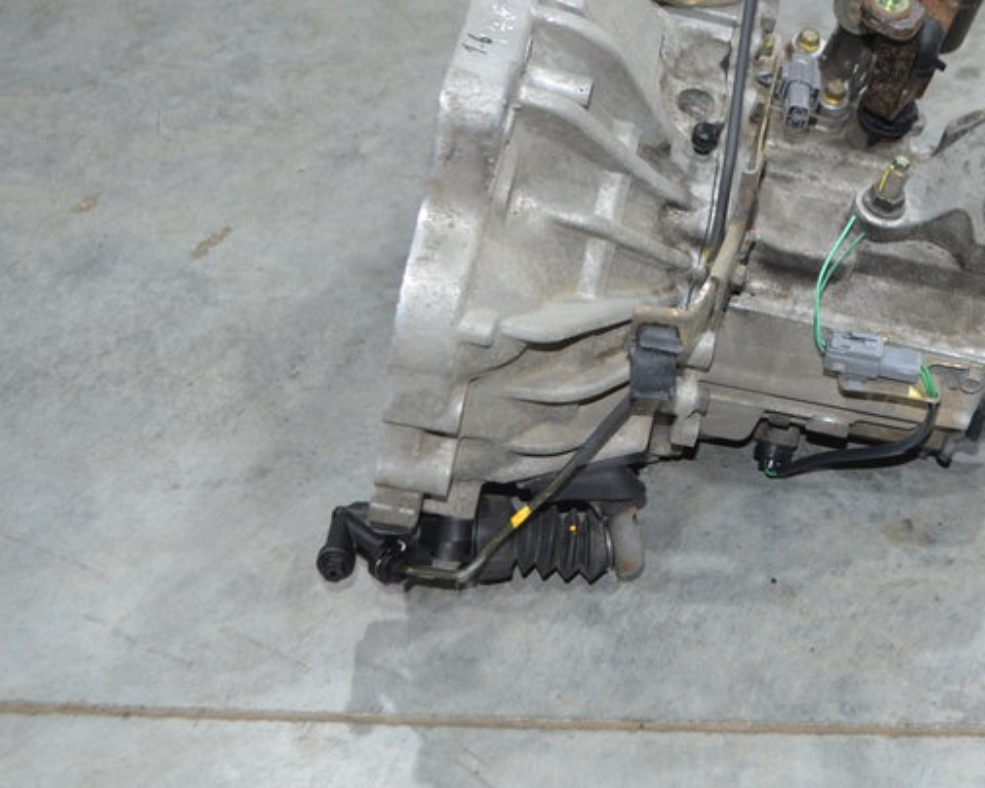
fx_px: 1662
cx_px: 780
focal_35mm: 57
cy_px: 256
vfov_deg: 26.5
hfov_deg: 32.2
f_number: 3.8
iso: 720
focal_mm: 20
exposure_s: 1/60
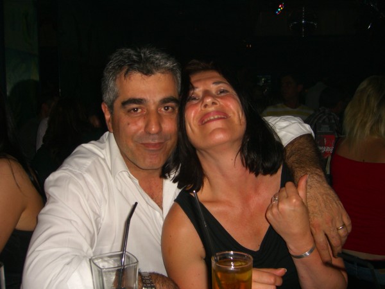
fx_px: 423
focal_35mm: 38
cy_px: 144
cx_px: 192
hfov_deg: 49.0
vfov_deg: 37.7
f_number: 2.8
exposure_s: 1/60
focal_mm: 7.9
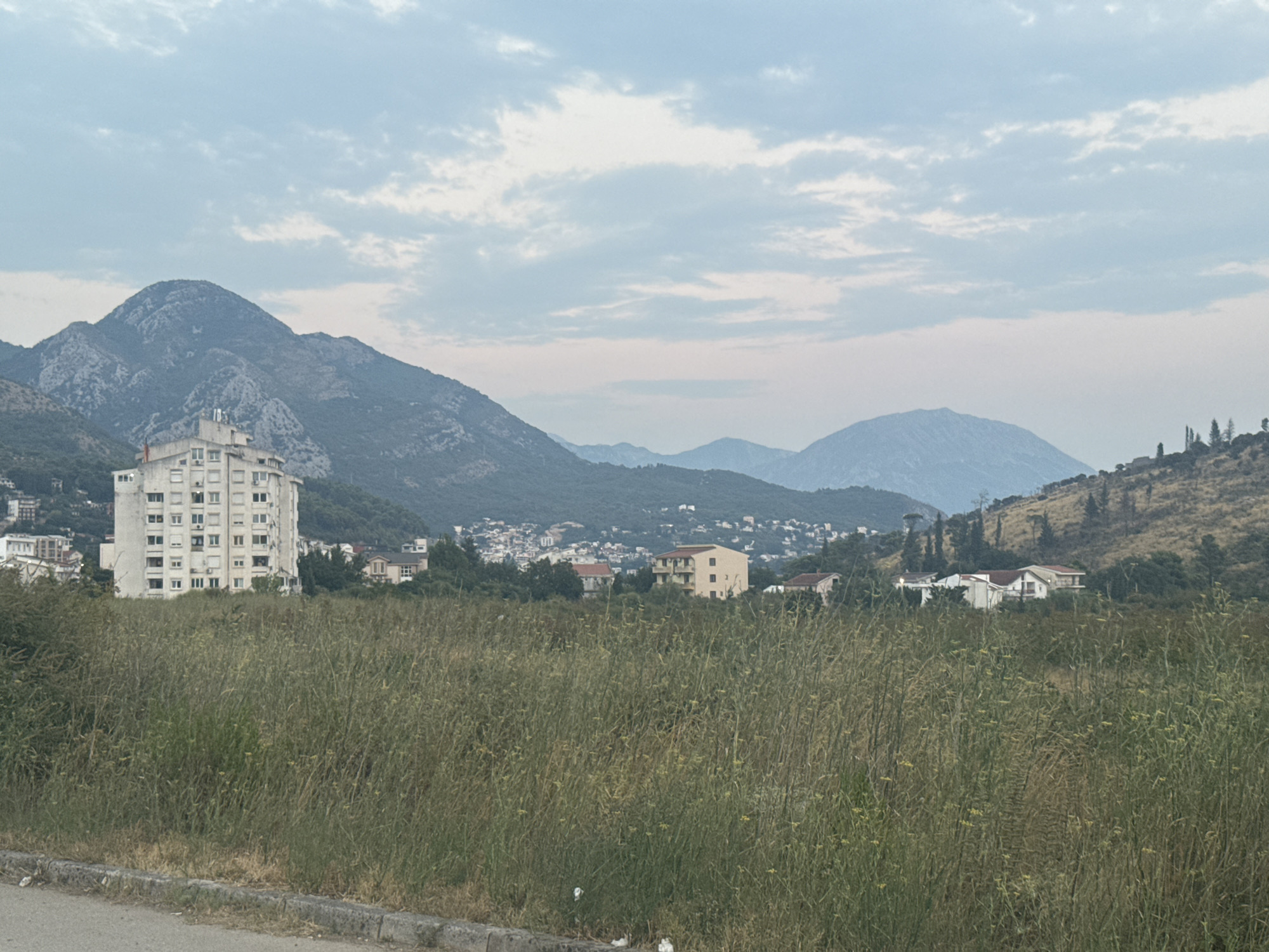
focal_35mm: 48
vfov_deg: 30.3
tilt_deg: +3.0
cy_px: 476
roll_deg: +0.6
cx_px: 634
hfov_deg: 39.7
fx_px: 1760
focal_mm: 6.76
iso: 64
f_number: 1.78
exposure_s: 1/50
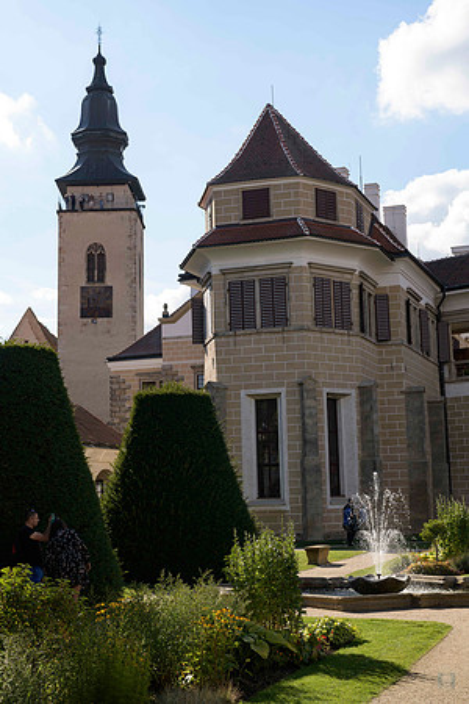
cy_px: 352
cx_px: 234
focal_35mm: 60
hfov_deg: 22.6
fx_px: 1172
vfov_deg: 33.4
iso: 64
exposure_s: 1/250
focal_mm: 60
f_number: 6.3
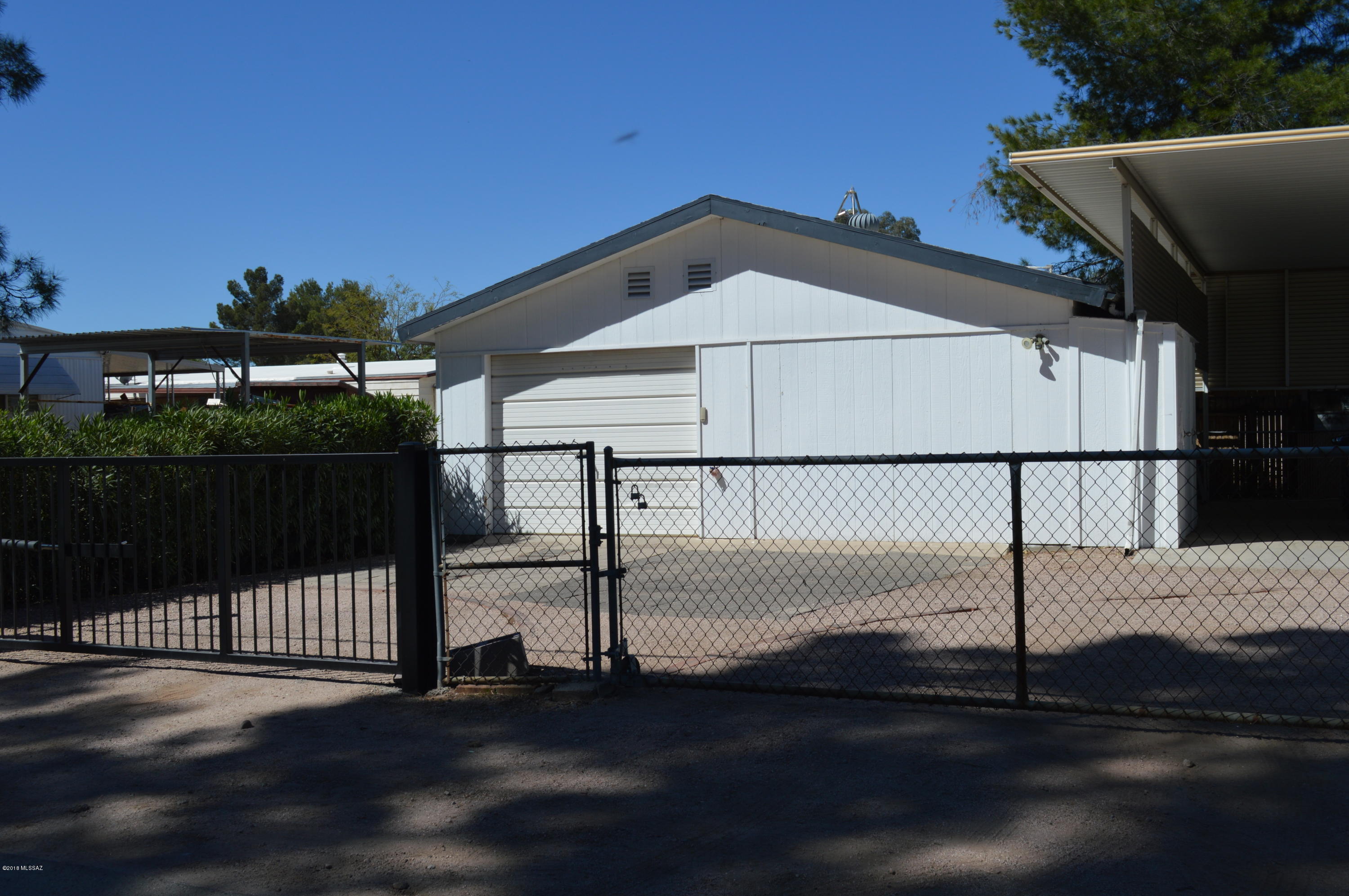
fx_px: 1348
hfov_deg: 53.2
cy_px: 448
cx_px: 674
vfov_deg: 36.8
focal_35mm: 36
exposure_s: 1/320
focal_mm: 24
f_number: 9
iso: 100
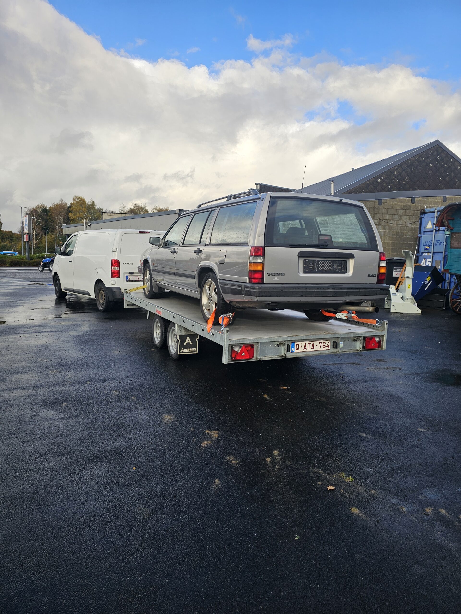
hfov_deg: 58.9
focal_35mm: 23
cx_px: 230
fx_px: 408
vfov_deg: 73.9
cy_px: 307
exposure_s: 1/359
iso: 10
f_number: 1.7
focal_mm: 6.3
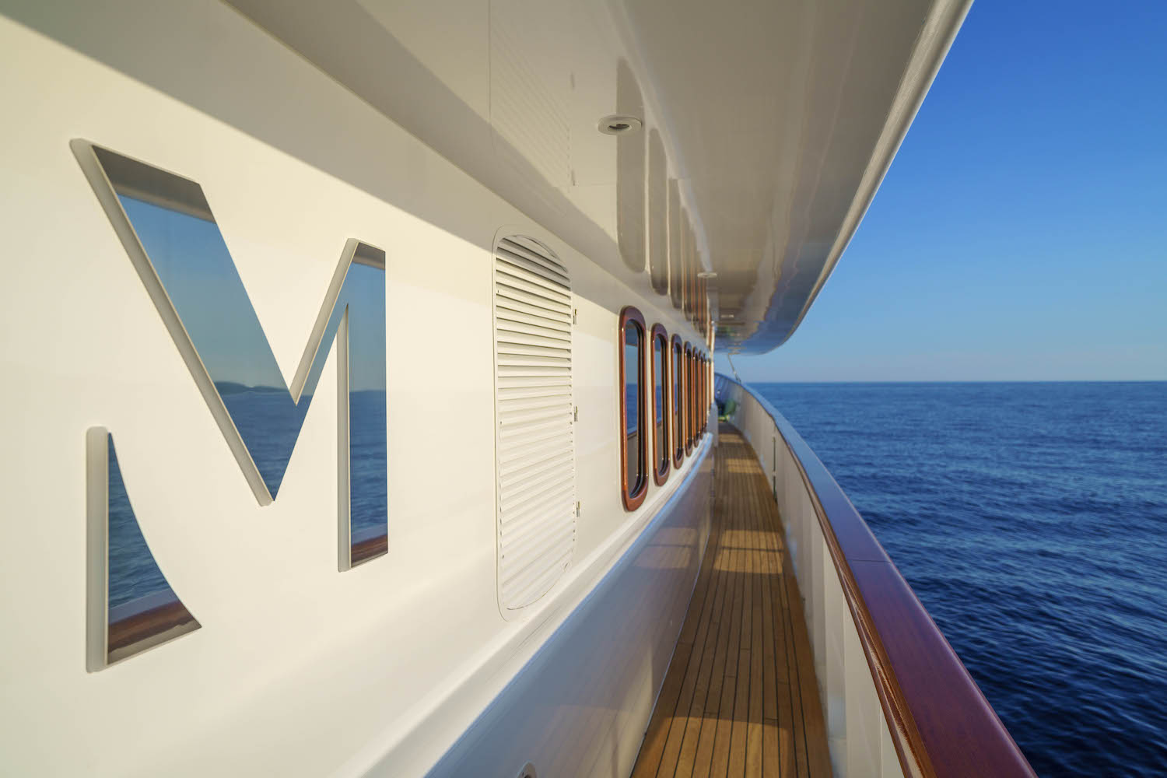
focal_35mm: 24
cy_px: 389
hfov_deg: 73.7
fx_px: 778
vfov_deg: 53.1
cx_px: 584
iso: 100
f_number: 4
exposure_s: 1/2000
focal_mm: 24
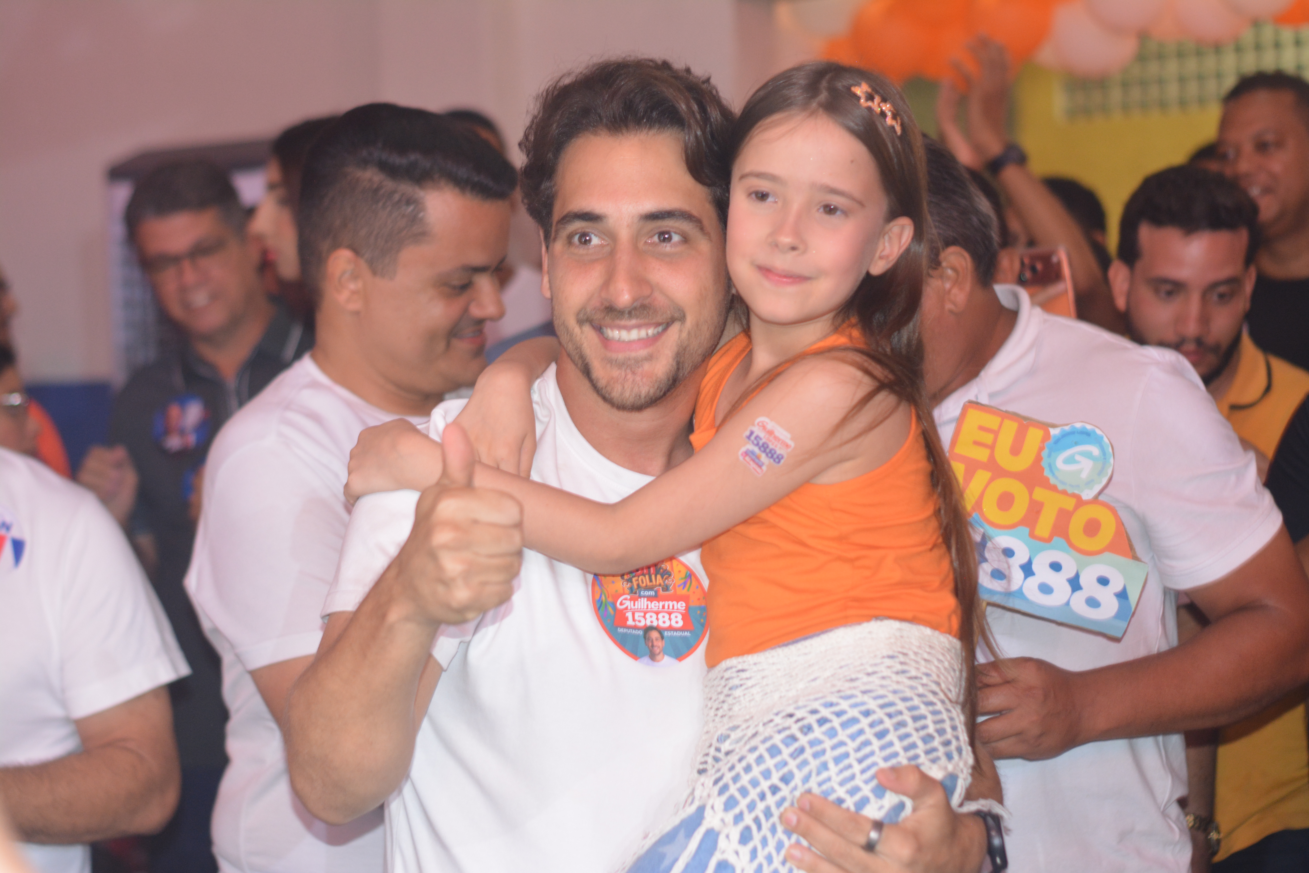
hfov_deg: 27.0
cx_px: 654
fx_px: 2727
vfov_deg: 18.2
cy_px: 436
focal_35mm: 75
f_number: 2.8
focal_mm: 50
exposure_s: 1/60
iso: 900
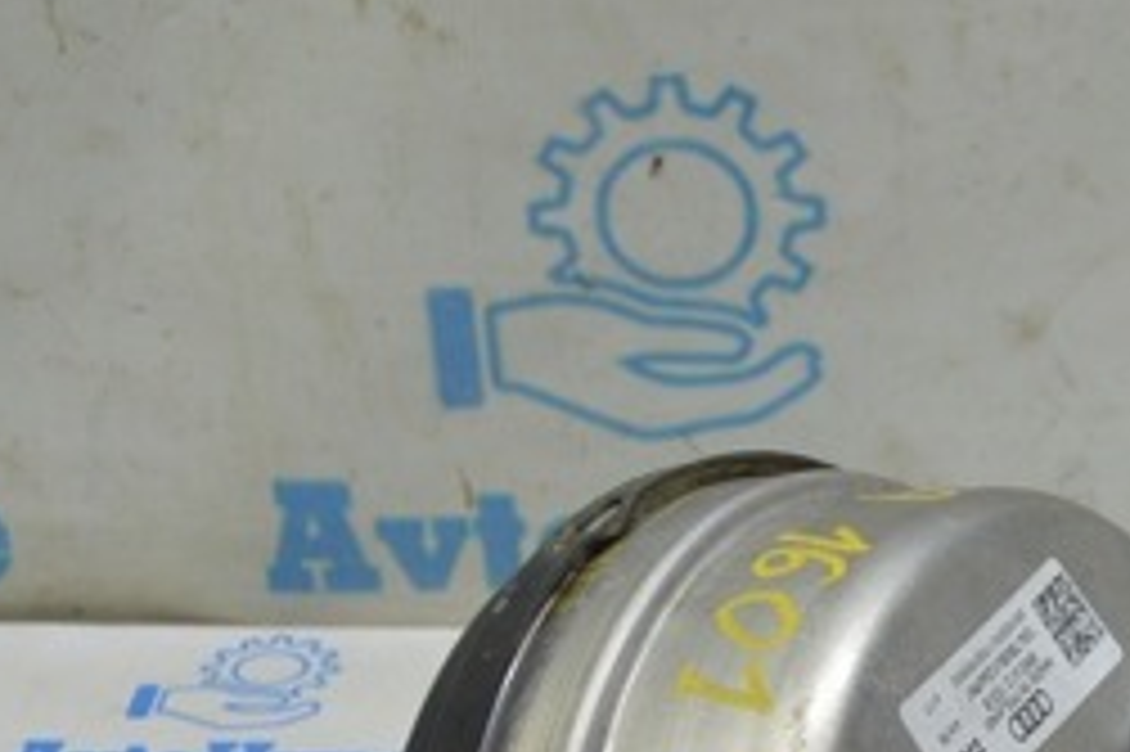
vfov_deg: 12.9
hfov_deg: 19.5
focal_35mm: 103
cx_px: 950
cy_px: 921
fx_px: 3239
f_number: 5.6
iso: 400
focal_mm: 27
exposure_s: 1/40
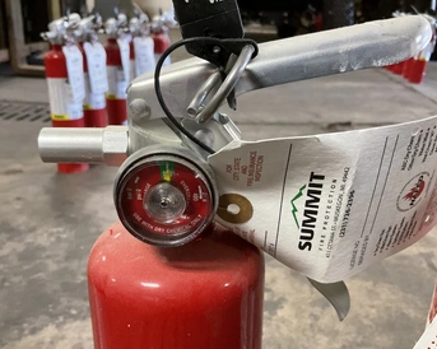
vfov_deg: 44.5
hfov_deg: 54.2
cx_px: 217
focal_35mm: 33
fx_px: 427
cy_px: 176
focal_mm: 3
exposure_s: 1/60
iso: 250
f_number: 1.8
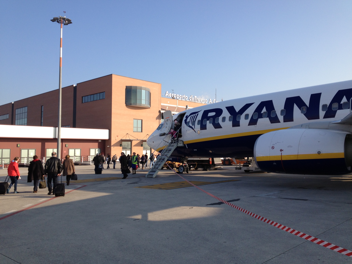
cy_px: 132
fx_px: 356
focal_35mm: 35
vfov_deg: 40.7
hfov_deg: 52.6
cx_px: 176
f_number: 2.4
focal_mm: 4.28
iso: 50
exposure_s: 1/1004
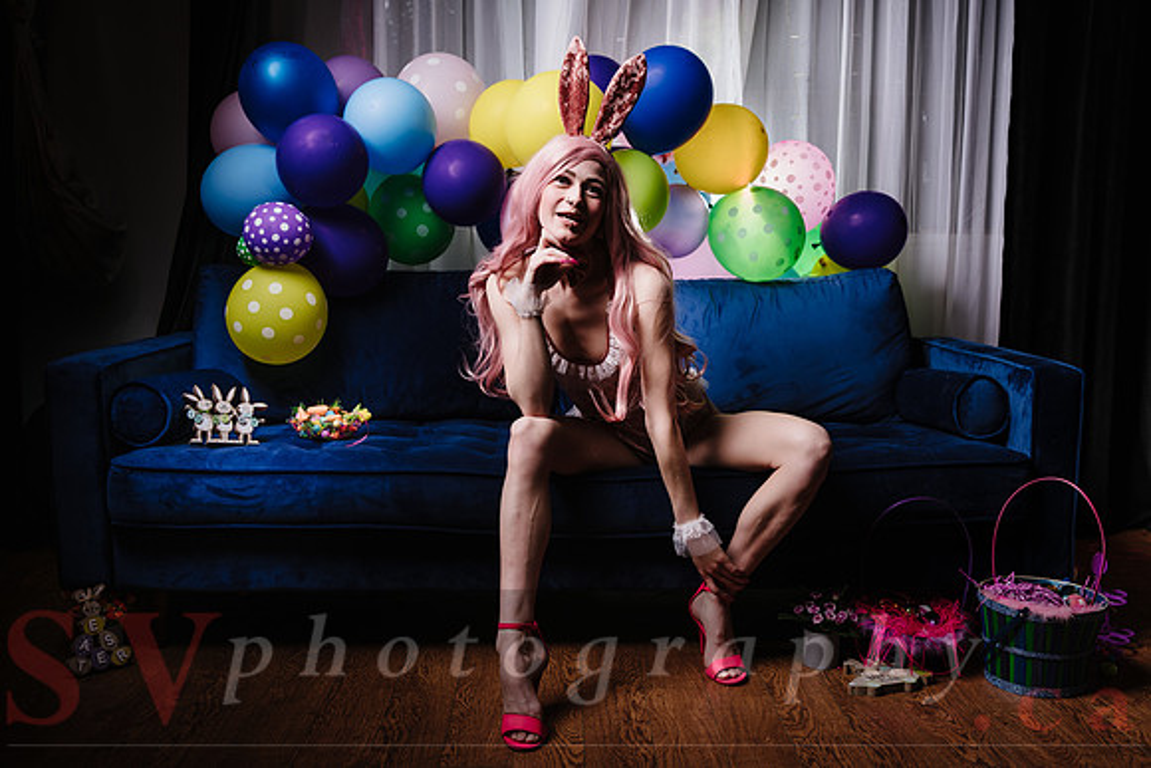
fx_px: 1186
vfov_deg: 35.9
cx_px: 616
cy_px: 402
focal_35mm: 37
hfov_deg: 51.7
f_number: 4
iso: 64
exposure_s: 1/160
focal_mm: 32
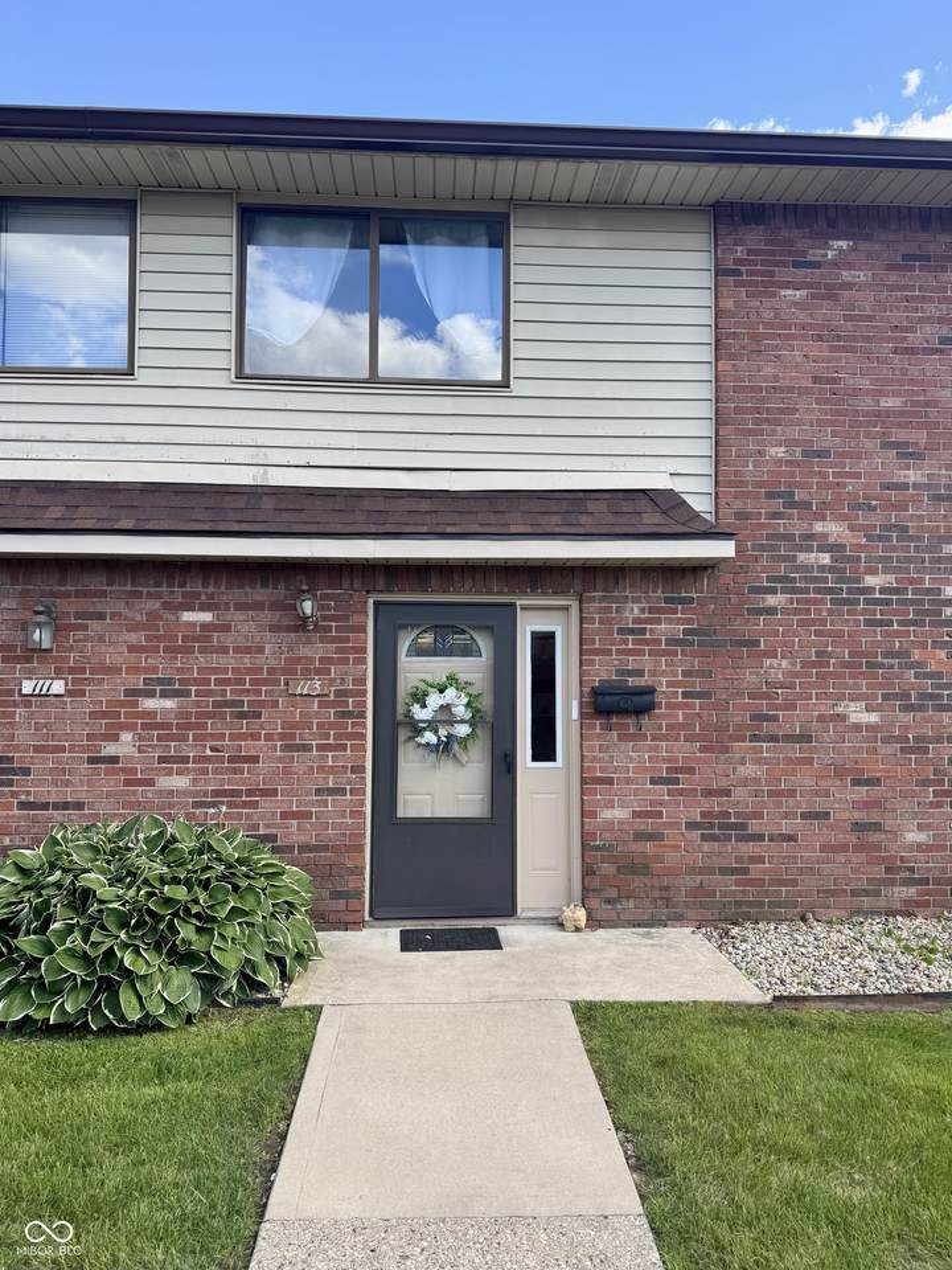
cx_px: 476
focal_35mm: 24
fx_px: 880
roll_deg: -0.8
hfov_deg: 56.8
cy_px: 635
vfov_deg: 71.6
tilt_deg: +2.2
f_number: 1.78
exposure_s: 1/1026
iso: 80
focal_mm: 6.76
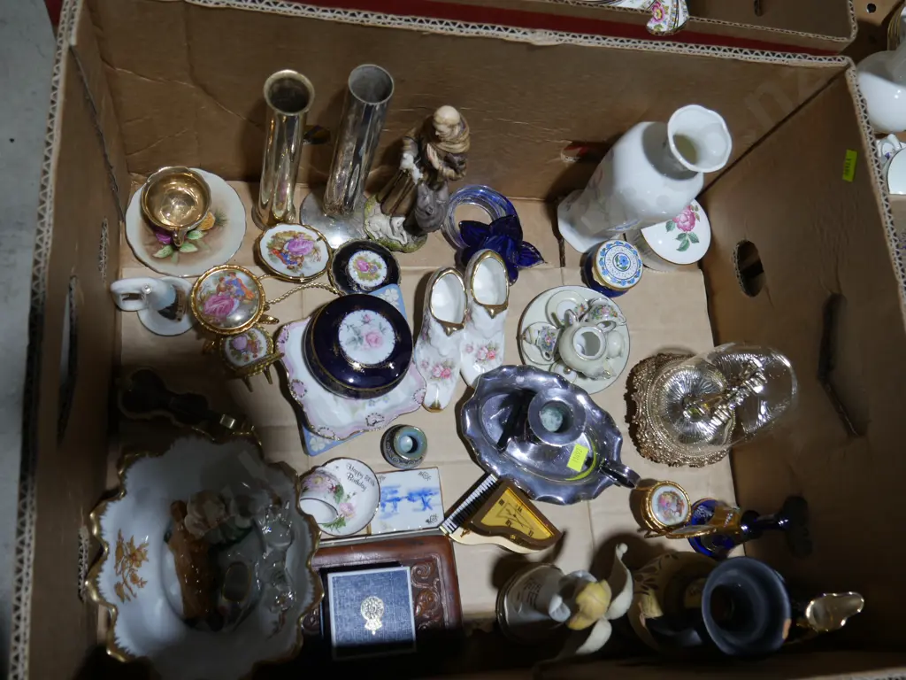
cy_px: 340
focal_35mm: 34
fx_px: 890
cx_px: 453
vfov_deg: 41.8
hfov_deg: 54.0
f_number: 4
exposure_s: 1/100
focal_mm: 17
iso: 200
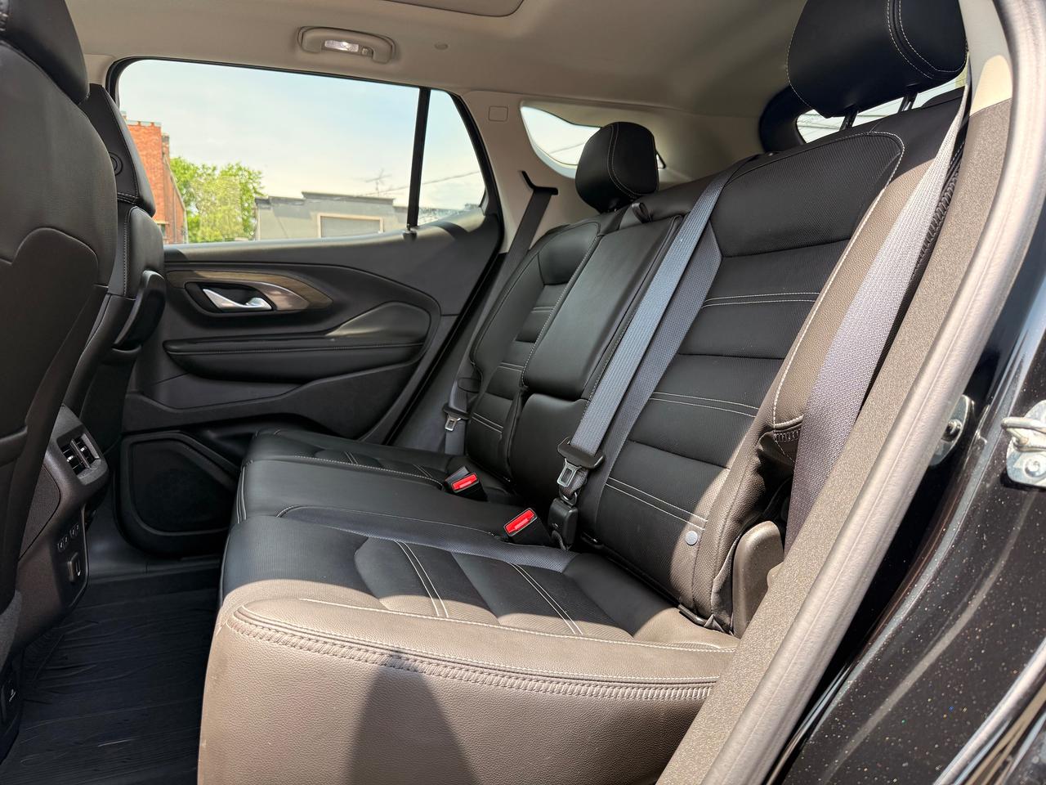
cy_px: 392
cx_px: 523
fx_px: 725
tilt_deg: -3.8
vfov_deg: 56.8
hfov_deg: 71.6
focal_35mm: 24
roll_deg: -0.7
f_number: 1.78
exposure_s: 1/393
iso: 100
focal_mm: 6.76
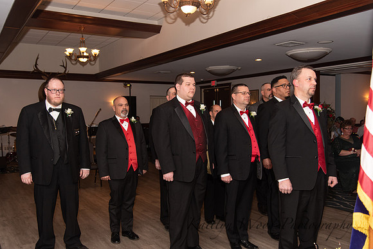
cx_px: 186
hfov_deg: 54.4
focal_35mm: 35
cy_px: 124
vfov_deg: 37.9
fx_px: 363
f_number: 4
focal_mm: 35
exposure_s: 1/200
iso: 800
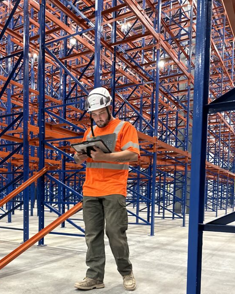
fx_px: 304
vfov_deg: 49.9
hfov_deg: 41.4
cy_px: 212
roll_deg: -1.7
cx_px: 71
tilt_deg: -1.7
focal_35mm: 35
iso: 500
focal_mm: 6.86
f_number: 1.78
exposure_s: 1/60
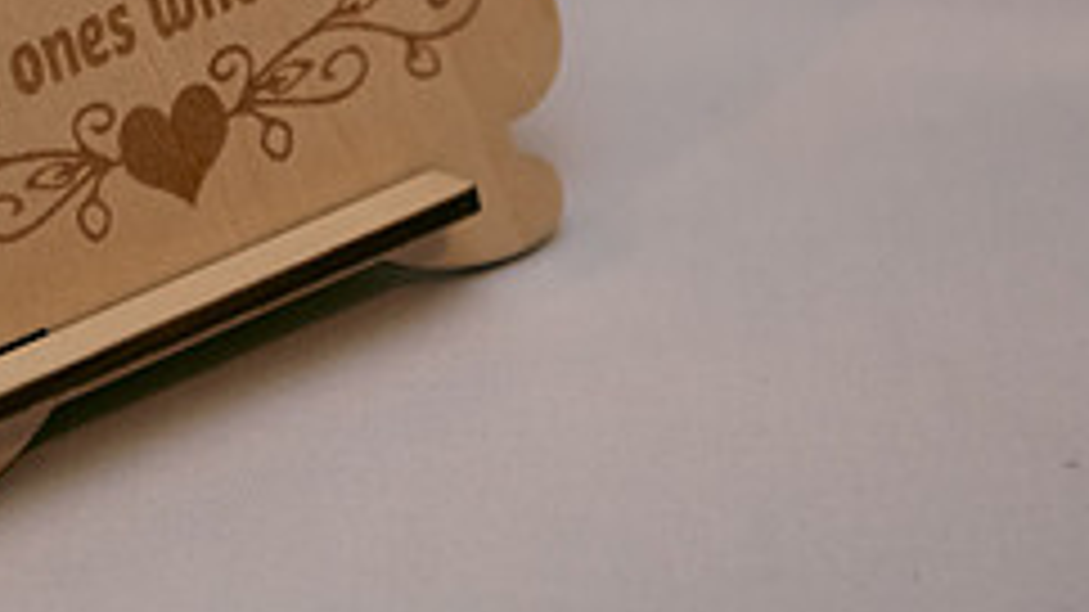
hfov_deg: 12.1
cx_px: 94
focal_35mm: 176
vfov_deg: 6.8
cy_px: -209
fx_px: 5081
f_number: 3.5
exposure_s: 1/160
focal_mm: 70
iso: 800
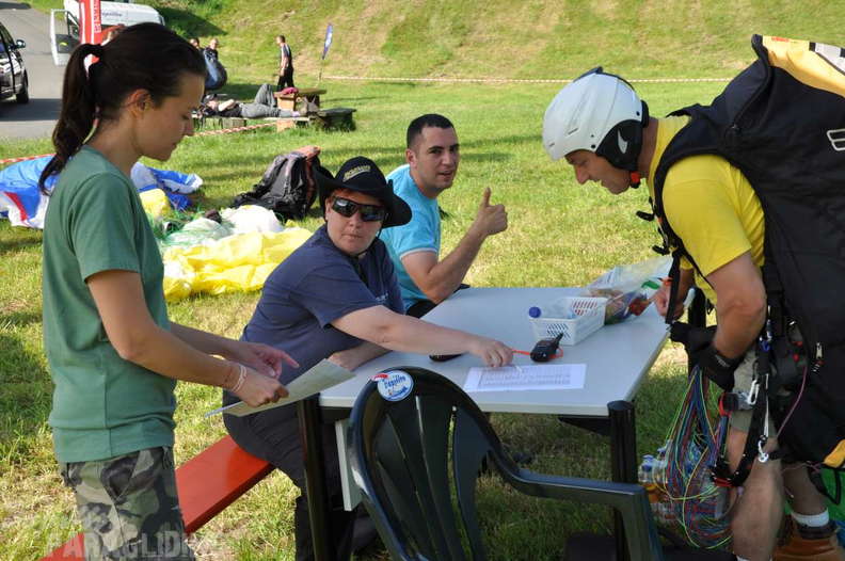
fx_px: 1196
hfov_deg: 38.9
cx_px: 422
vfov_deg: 26.4
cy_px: 280
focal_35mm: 51
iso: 200
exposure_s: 1/125
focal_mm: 34
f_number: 11
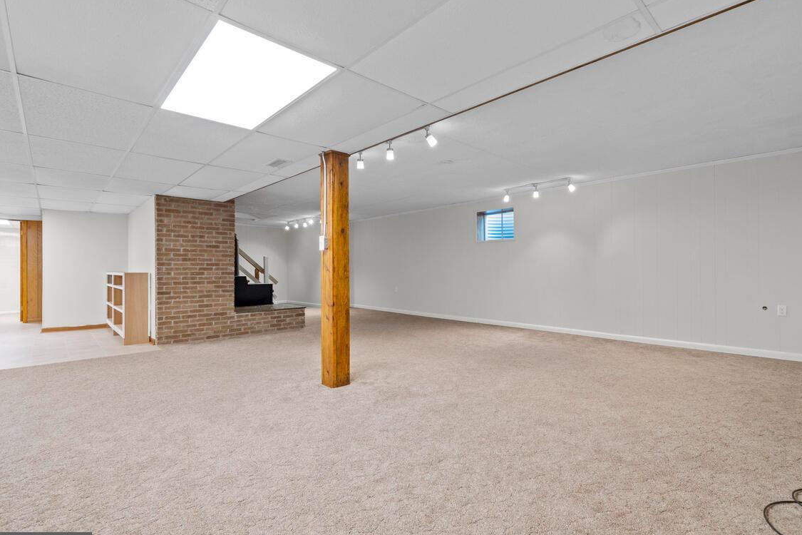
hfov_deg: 96.6
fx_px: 356
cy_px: 277
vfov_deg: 73.7
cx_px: 427
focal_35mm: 16
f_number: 8
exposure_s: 1/4
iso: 500
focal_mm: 10
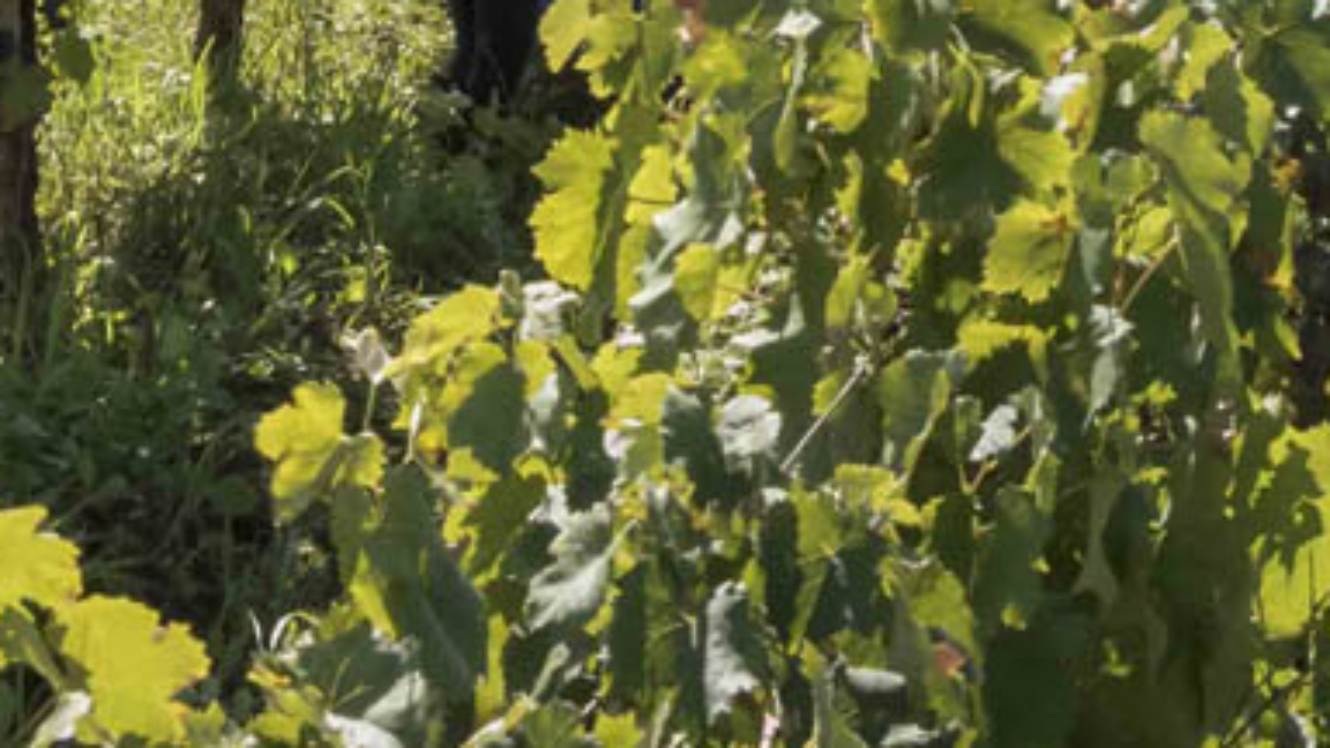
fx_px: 6489
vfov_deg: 6.2
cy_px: -1228
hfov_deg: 11.7
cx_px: 1105
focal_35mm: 184
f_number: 14
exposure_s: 1/800
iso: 1250
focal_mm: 38
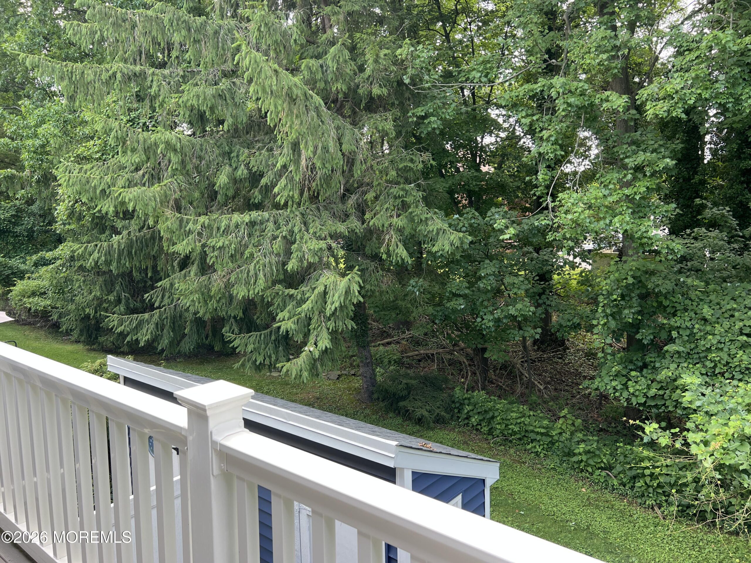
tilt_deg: -7.0
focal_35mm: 26
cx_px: 376
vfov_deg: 53.1
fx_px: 564
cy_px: 282
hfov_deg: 67.3
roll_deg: +2.0
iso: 40
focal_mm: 5.7
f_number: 1.5
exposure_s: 1/259
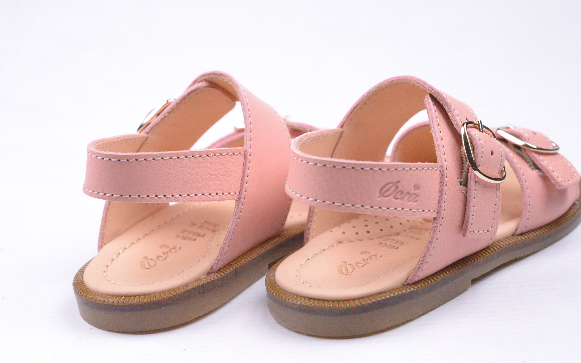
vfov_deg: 21.0
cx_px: 292
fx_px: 982
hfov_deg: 33.0
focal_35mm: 62
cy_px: 190
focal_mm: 60
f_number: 10
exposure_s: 1/4000
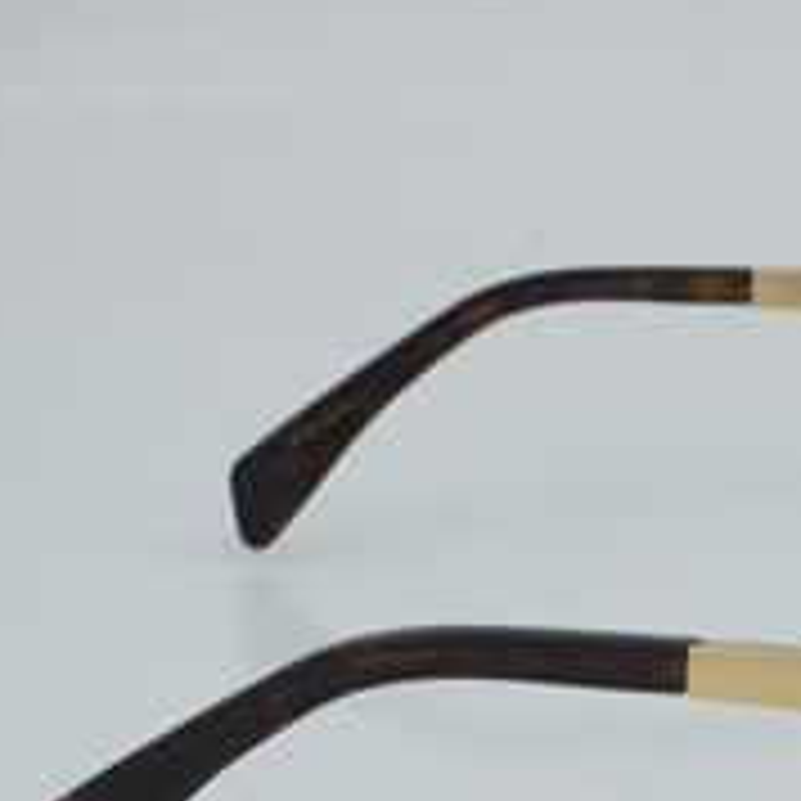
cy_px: 576
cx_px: 868
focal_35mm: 143
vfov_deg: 12.2
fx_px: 3744
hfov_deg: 12.0
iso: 100
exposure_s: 1/4
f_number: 32
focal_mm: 50
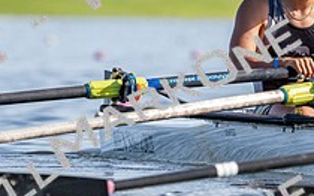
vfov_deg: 1.2
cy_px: 14
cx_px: 257
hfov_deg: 1.9
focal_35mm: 1111
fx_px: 9502
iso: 400
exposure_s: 1/2500
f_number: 6.3
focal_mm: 394
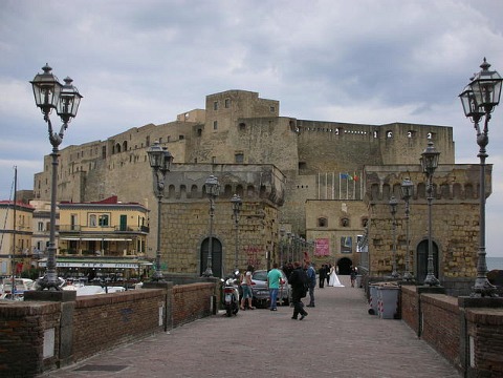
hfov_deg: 36.2
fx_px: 770
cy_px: 189
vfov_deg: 27.5
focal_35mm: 53
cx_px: 252
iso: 50
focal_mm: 8.8
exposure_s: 1/333
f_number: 3.7
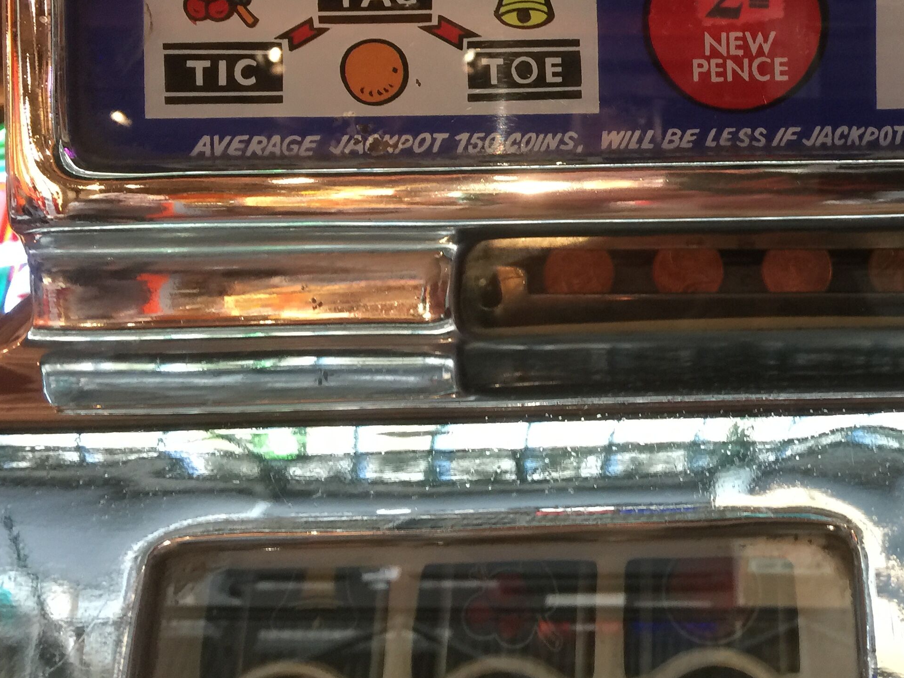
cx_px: 713
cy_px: 123
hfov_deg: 37.6
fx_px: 1280
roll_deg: +0.0
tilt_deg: -9.7
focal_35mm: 49
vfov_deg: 28.9
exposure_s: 1/17
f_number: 2.2
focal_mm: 4.15
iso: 80
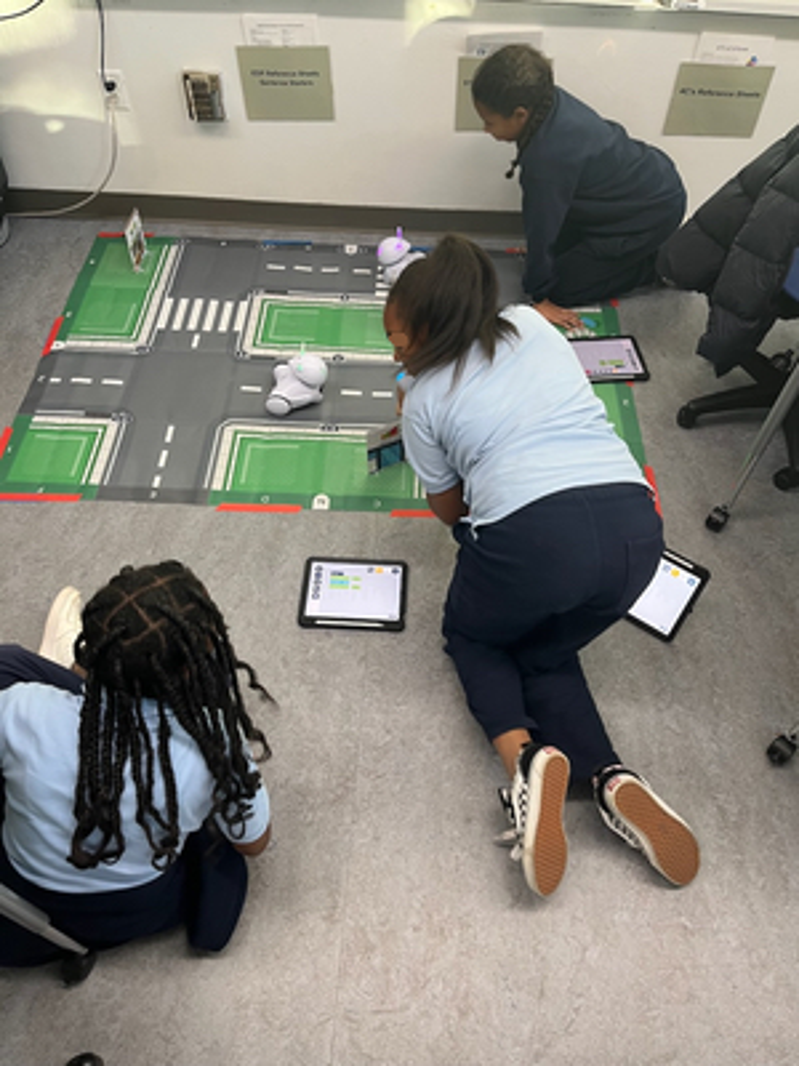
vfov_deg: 67.3
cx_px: 400
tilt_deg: -53.0
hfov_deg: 53.1
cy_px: 533
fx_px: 800
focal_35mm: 26
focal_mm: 5.1
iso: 100
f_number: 1.6
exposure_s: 1/60
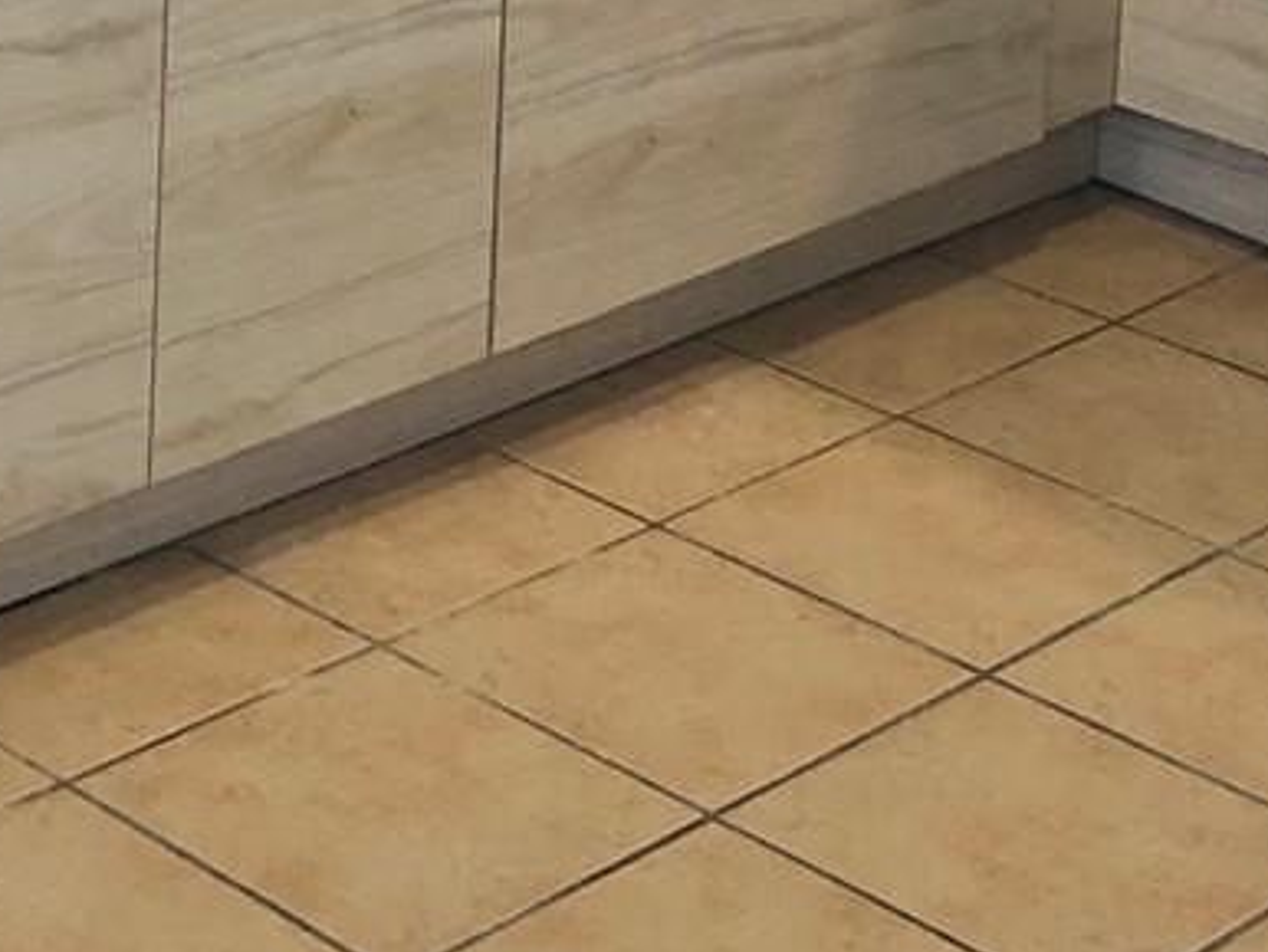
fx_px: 4252
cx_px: 56
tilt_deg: -7.2
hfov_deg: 16.7
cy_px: -955
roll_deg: +0.1
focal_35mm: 116
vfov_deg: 11.5
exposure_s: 1/17
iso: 40
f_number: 1.8
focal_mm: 3.99
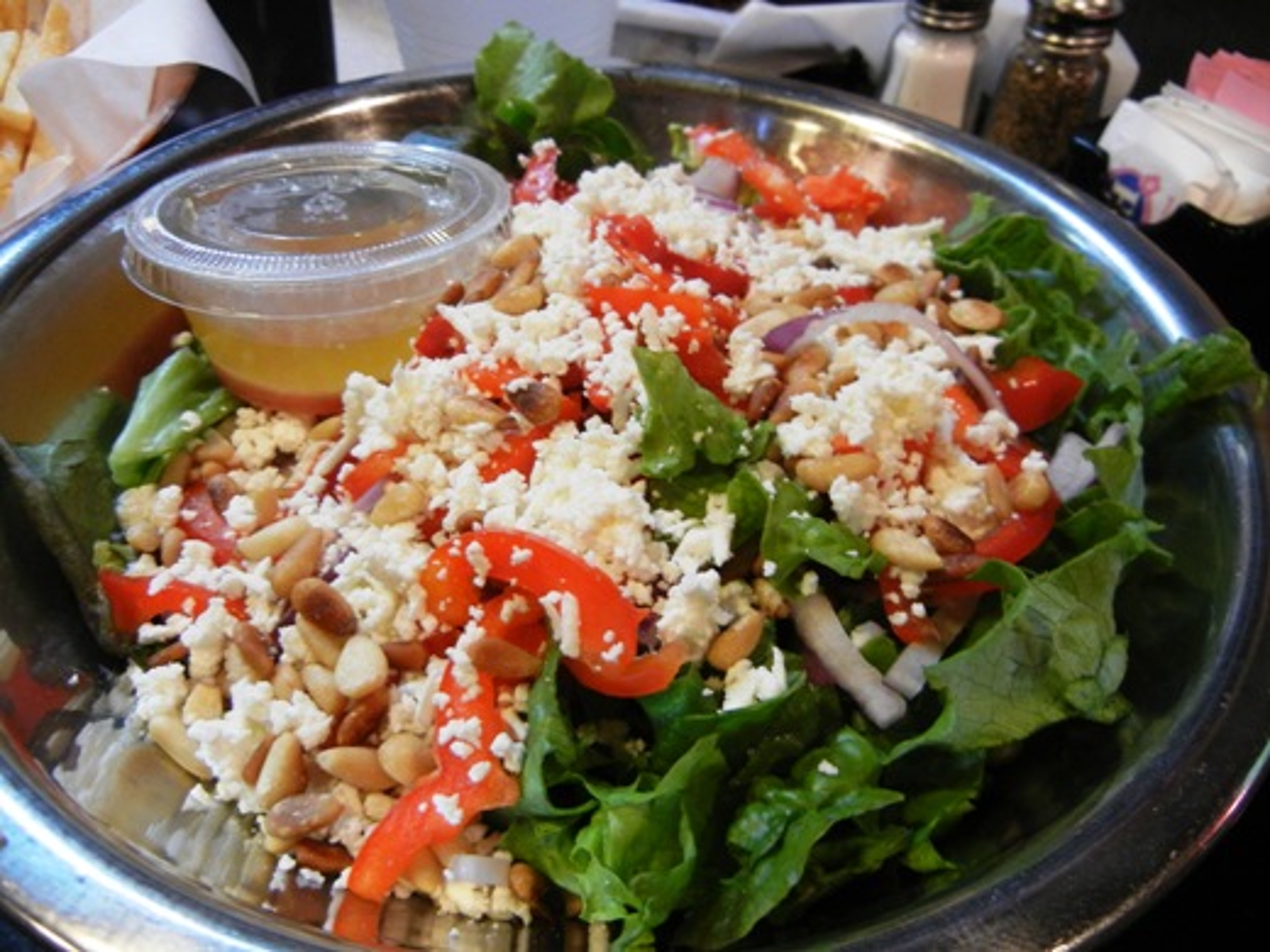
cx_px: 635
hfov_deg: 60.0
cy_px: 476
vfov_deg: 46.8
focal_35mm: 30
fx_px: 1101
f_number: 3.5
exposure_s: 1/9.4
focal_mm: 5.4
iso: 400
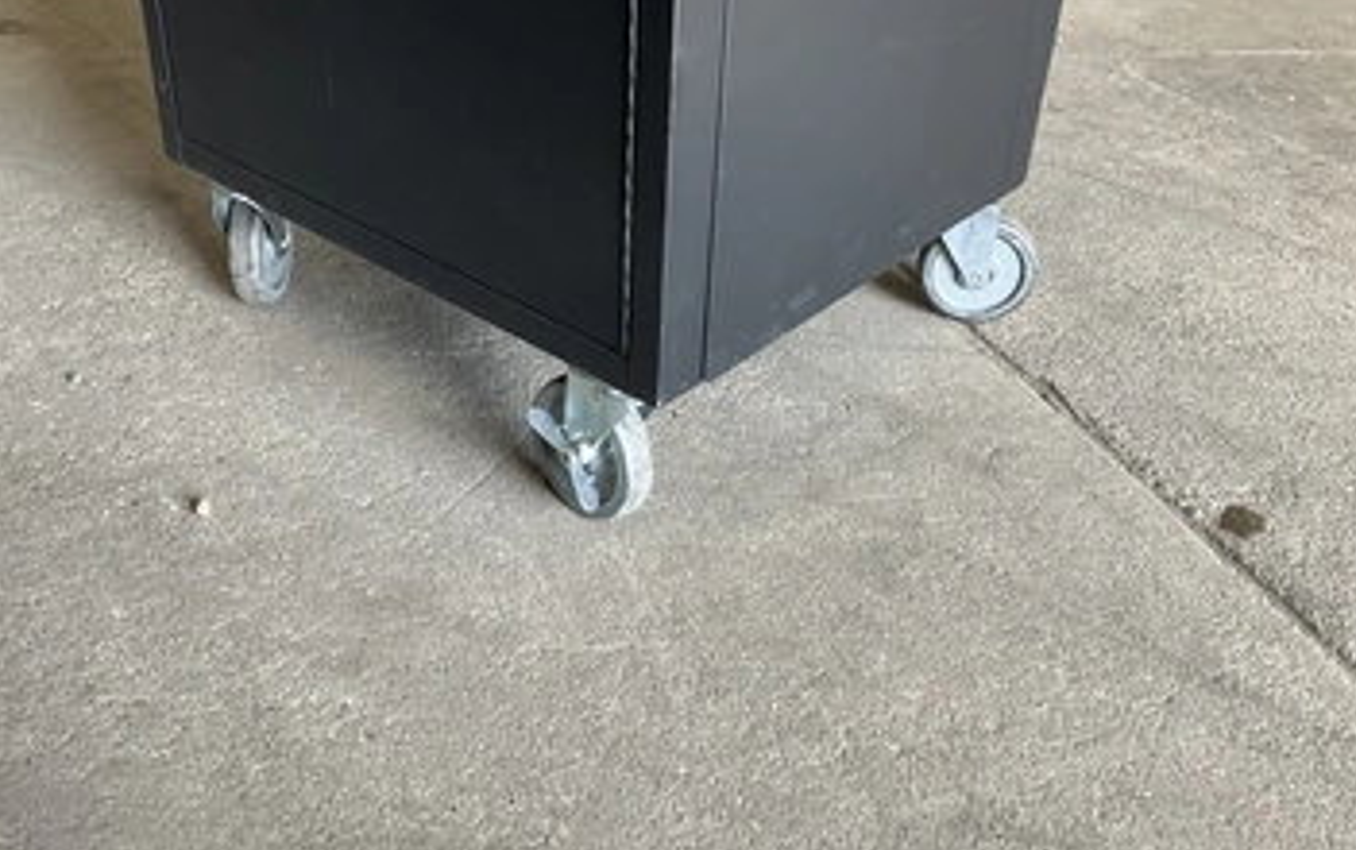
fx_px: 1294
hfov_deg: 55.3
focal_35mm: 35
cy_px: 348
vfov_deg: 36.2
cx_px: 707
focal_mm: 3
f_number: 1.8
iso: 64
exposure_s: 1/60
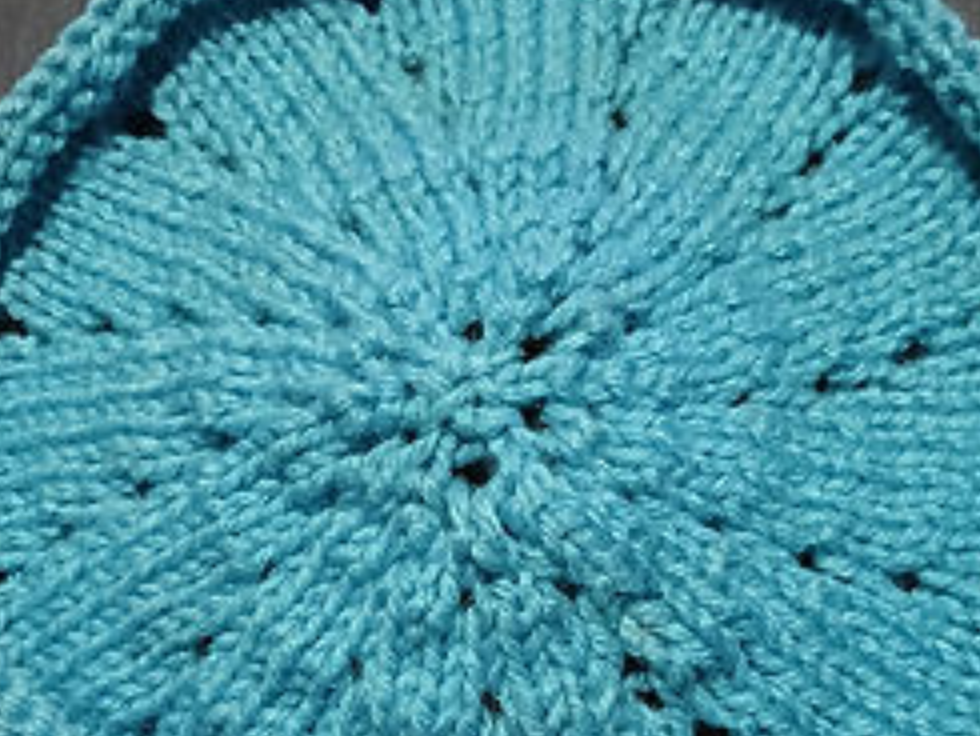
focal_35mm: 53
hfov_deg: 36.2
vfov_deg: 27.0
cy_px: 592
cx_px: 492
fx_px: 1501
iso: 2500
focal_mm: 3.98
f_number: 1.8
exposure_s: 1/15
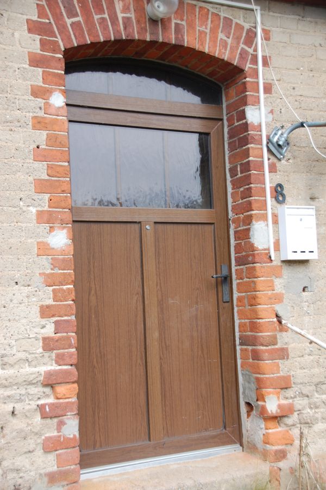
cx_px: 163
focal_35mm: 48
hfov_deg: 28.0
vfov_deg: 41.1
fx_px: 653
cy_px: 245
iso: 200
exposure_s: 1/160
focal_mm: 32
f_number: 6.3
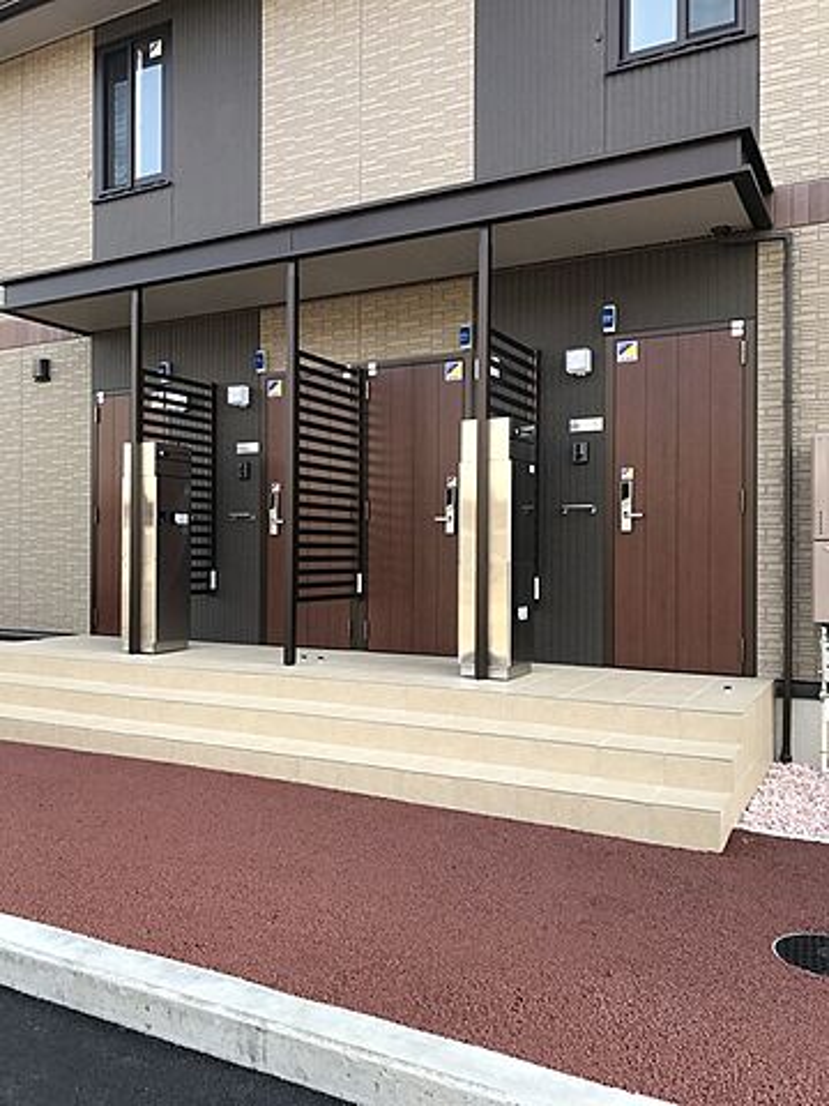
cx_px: 414
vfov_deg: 63.4
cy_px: 553
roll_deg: -0.1
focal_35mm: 28
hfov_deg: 49.7
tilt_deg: +0.8
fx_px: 894
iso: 20
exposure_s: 1/319
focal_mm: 3.99
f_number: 1.8
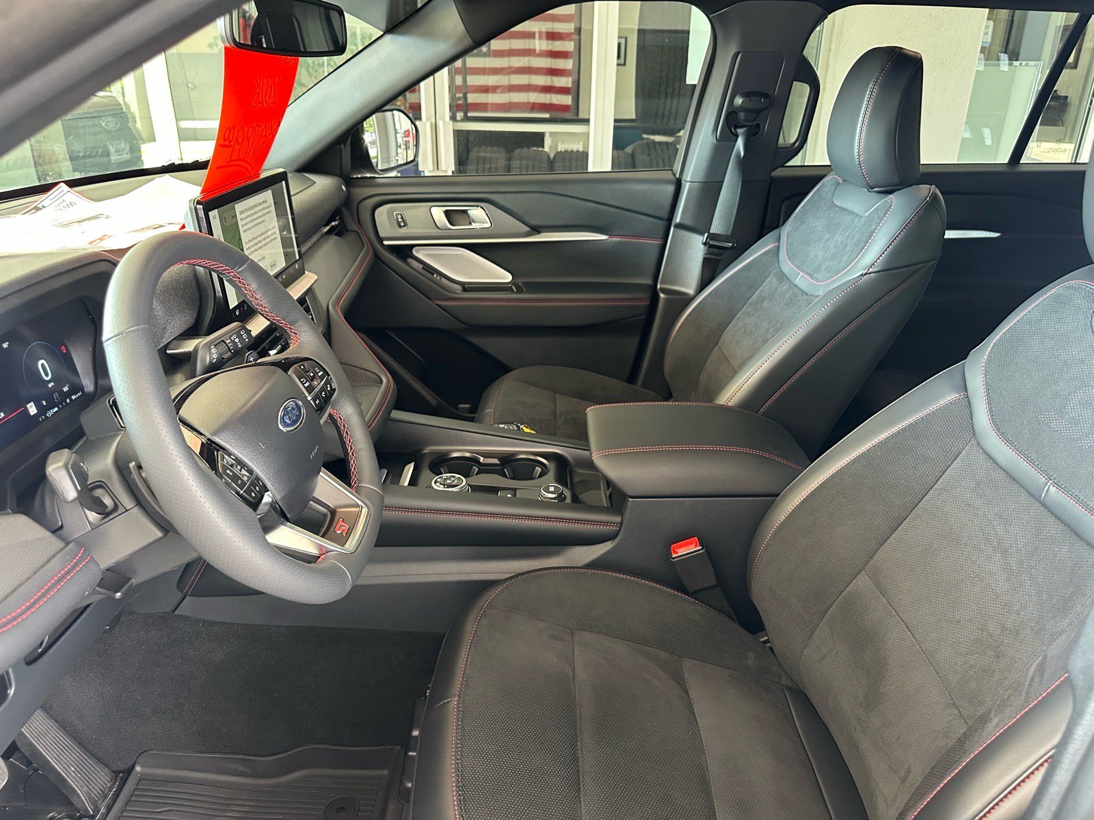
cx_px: 547
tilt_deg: -23.2
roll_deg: -1.1
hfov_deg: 71.6
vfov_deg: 56.8
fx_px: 758
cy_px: 410
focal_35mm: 24
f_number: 1.78
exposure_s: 1/60
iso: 500
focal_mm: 6.86
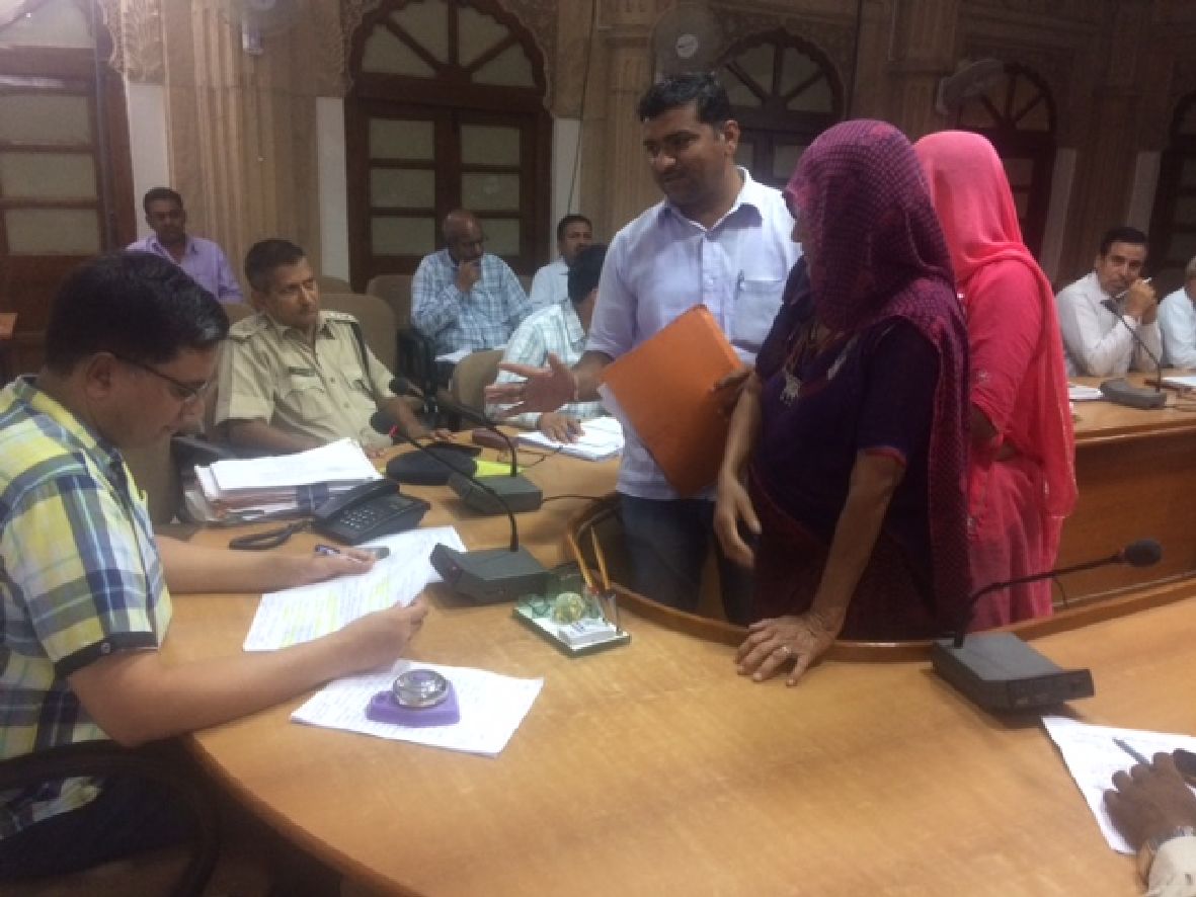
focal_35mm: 29
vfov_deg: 48.2
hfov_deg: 61.7
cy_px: 448
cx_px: 598
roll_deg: -3.2
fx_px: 1002
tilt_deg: -17.6
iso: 250
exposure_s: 1/33
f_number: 2.2
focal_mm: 4.15
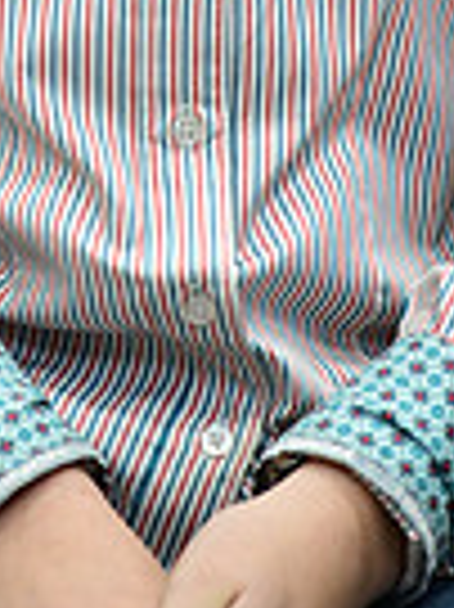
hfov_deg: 3.3
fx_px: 7987
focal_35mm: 456
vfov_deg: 4.3
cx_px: 115
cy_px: -671
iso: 2500
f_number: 4.2
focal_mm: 110
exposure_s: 1/250
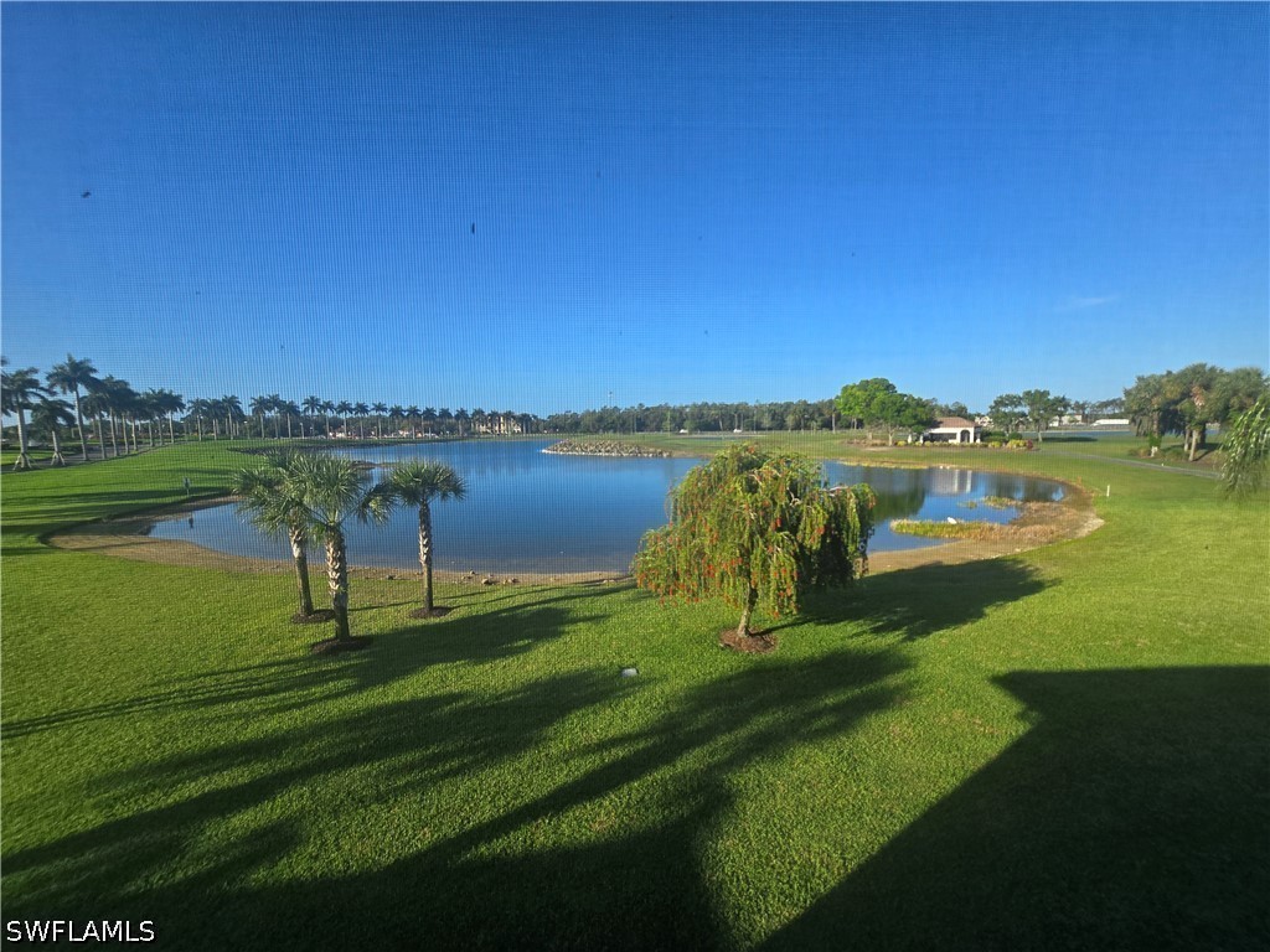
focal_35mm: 13
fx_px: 477
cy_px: 476
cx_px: 635
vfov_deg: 89.9
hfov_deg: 106.2
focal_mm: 2.2
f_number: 2.2
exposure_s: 1/994
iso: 50
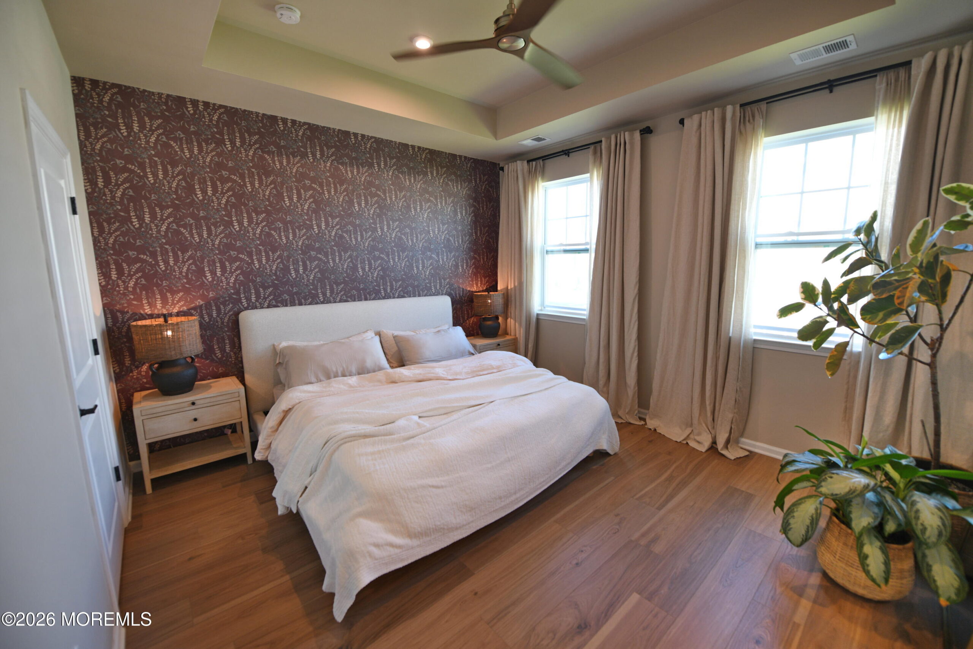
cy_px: 324
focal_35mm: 14
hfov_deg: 104.3
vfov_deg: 81.2
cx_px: 486
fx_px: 378
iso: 400
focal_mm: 14
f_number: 4
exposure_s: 1/60
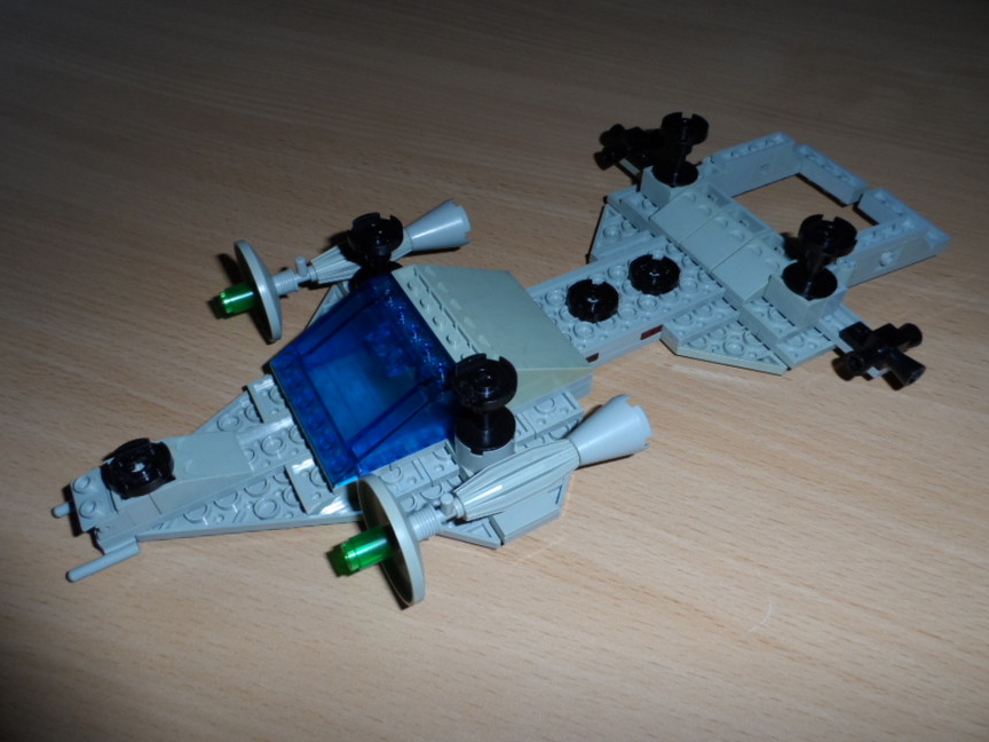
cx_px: 489
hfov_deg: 69.4
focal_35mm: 25
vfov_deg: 54.9
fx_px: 714
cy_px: 368
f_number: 3.2
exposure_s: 1/30
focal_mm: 4
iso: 100
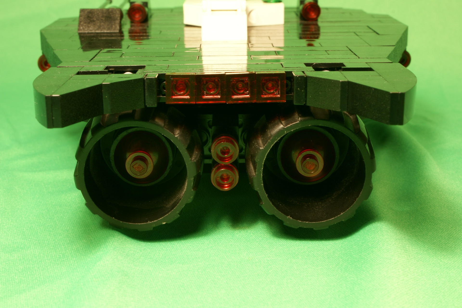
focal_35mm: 68
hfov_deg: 29.9
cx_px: 231
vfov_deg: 20.2
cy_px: 154
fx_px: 866
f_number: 22
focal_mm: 45
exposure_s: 3.2
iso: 100
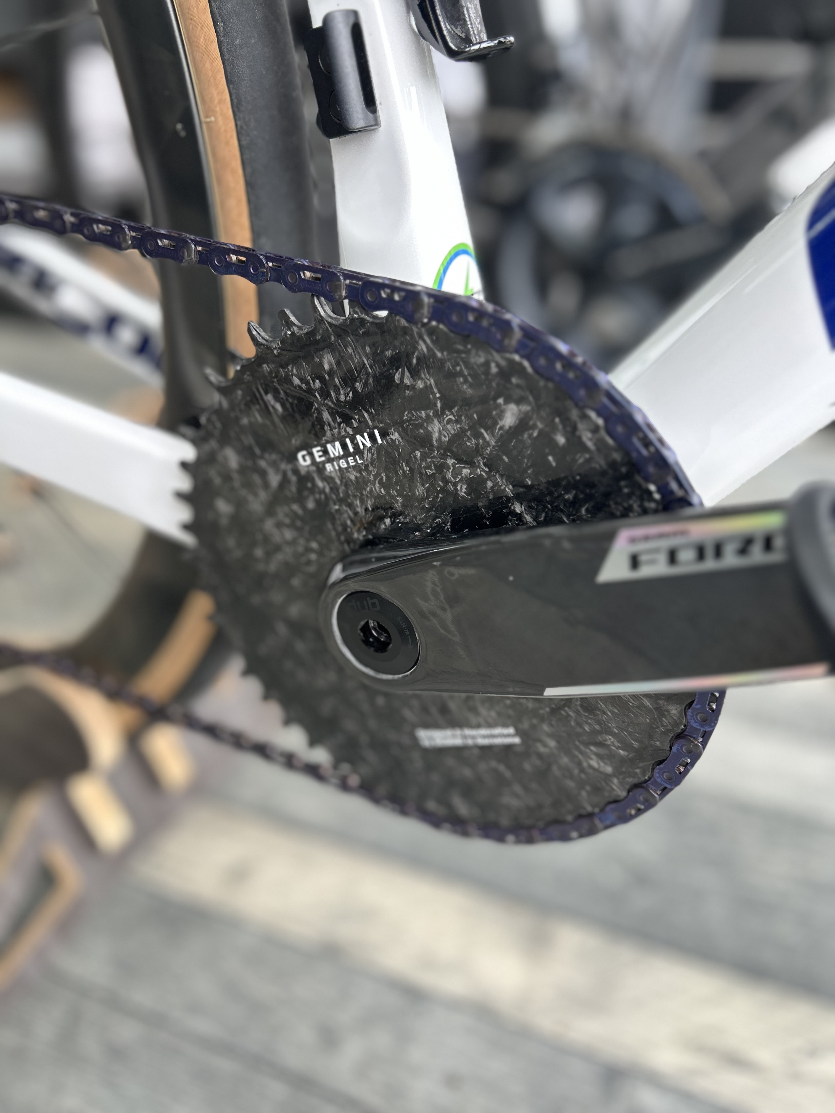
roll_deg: -0.1
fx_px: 836
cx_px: 418
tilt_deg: -29.3
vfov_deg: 67.3
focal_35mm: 26
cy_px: 556
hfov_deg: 53.1
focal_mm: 5.7
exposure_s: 1/111
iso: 125
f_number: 1.5
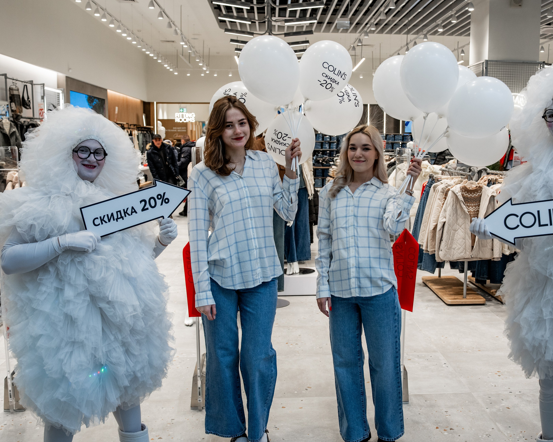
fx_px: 622
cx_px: 334
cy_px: 232
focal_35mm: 38
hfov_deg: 47.6
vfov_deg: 39.2
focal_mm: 28
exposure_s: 1/250
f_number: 4
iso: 800
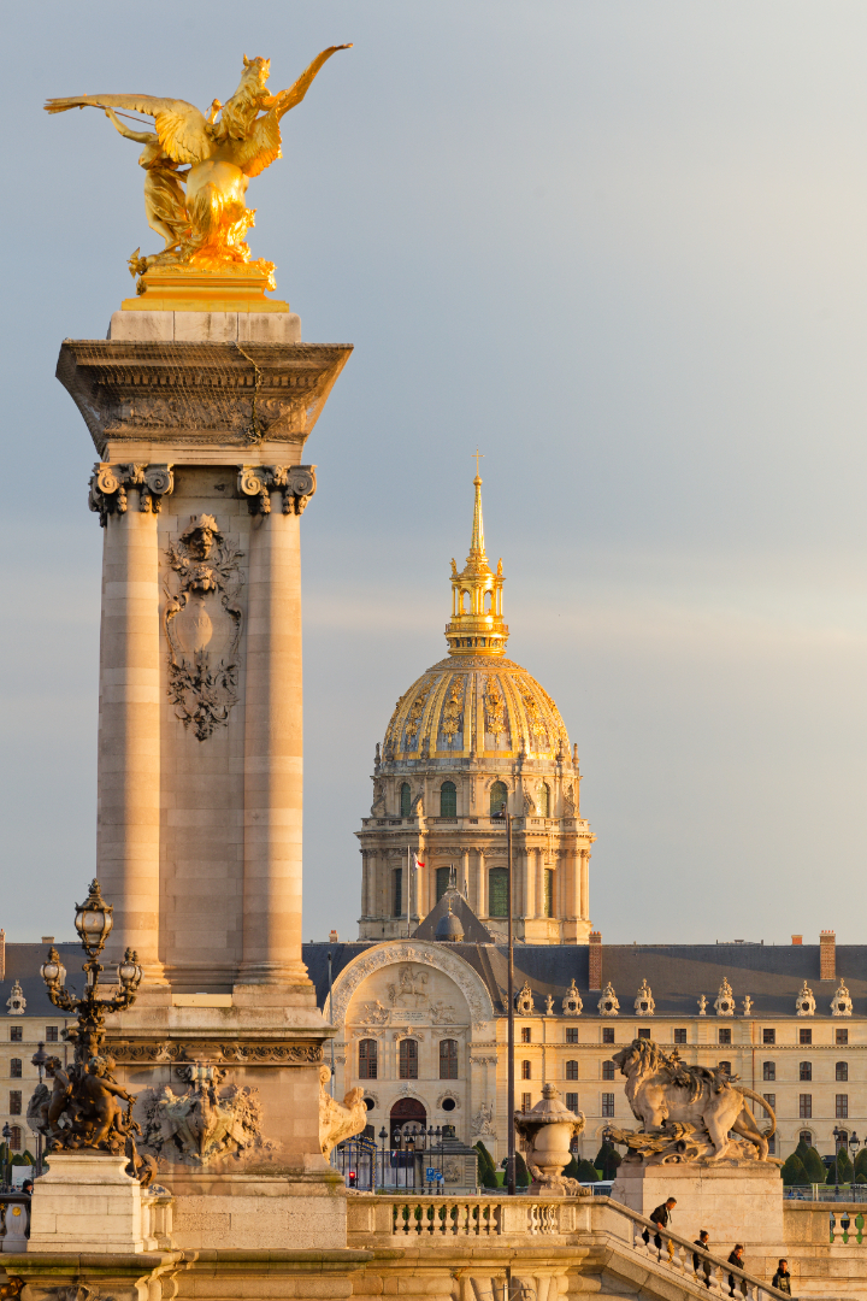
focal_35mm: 200
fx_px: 7224
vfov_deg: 10.3
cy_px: 650
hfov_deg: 6.9
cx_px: 434
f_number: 9
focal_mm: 200
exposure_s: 1/80
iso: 100
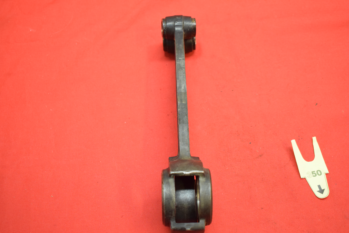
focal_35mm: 52
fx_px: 509
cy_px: 116
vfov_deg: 25.8
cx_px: 174
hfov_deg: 37.8
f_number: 5
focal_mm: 35
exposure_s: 1/60
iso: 1600
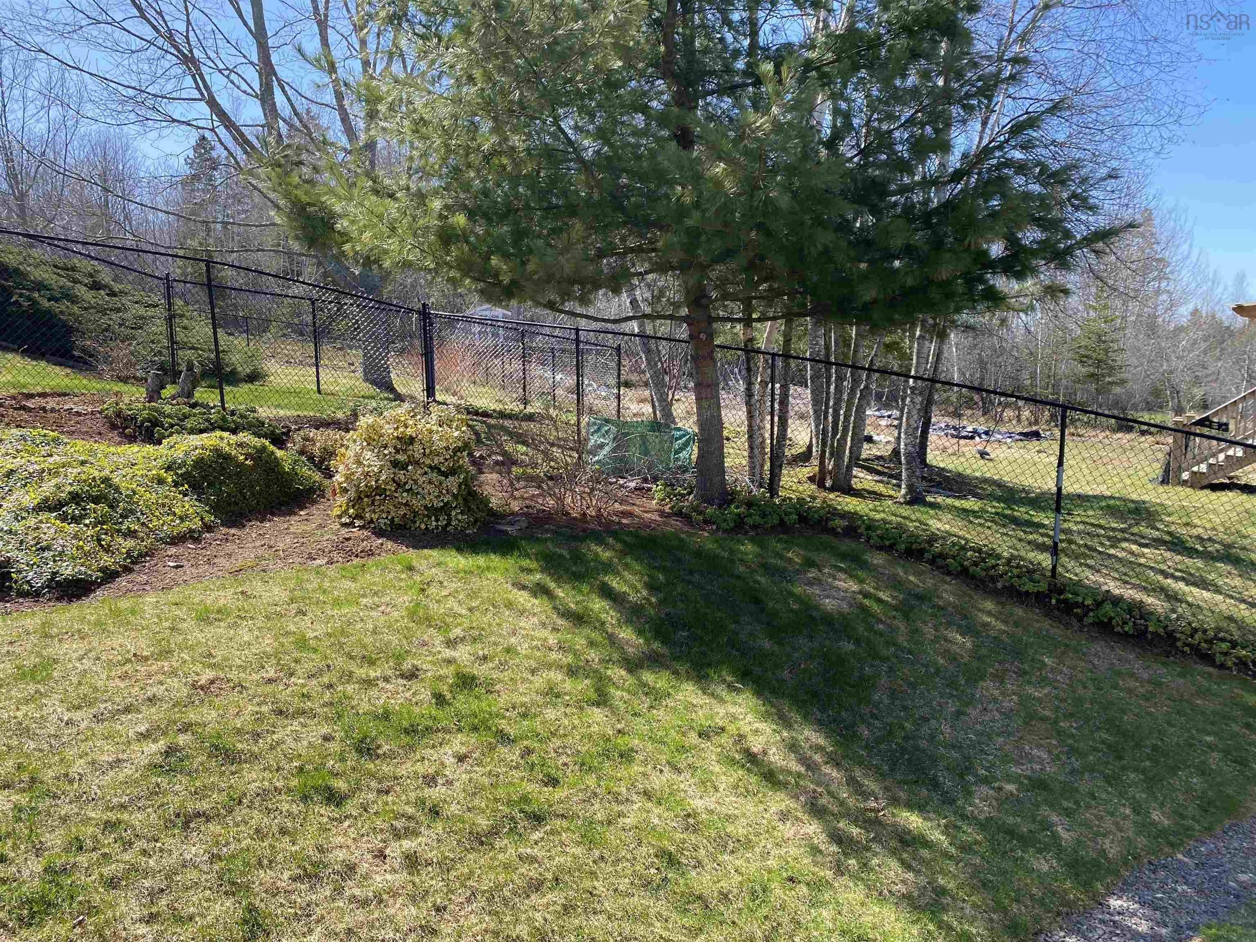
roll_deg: +1.2
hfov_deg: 67.3
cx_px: 628
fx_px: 943
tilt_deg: -6.6
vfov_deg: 53.1
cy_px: 471
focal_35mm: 26
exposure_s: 1/827
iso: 32
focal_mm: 4.25
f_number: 1.8
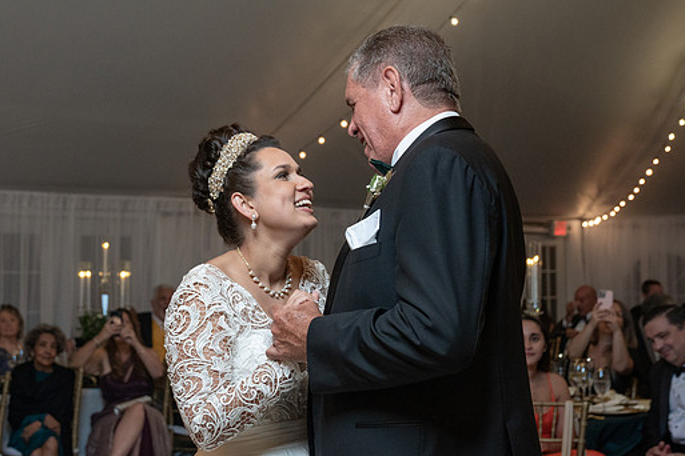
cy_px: 227
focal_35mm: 58
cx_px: 239
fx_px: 1104
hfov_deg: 34.2
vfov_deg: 23.4
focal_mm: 38
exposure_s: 1/200
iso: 2000
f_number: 4
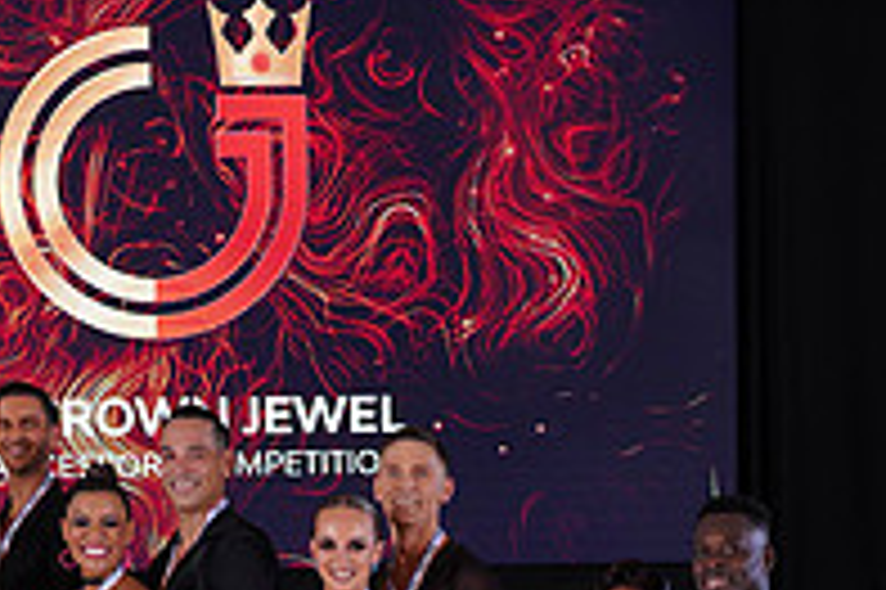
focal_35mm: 109
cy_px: 853
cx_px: 400
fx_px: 2680
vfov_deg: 12.0
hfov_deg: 18.8
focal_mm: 37
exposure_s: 1/200
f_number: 5
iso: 1600
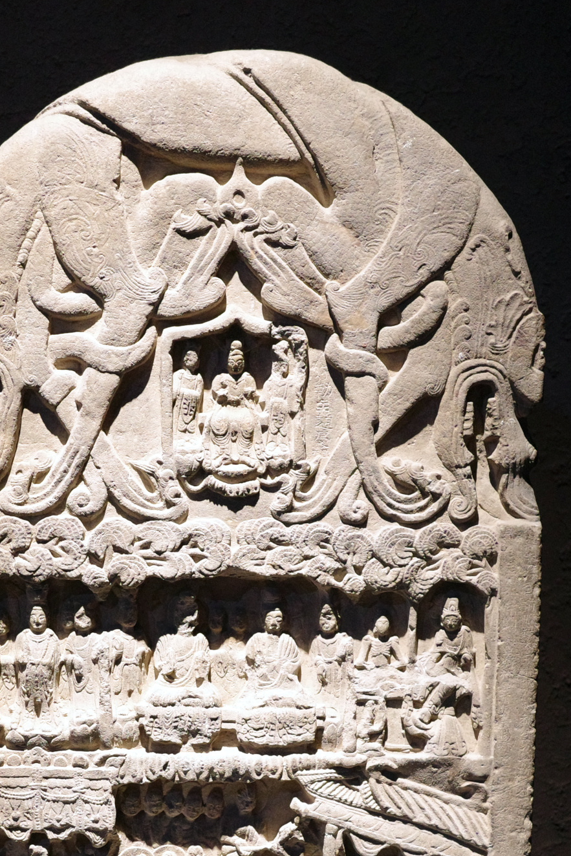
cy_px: 606
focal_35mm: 58
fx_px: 1379
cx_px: 222
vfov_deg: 34.0
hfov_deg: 23.3
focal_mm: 26
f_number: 2.8
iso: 2500
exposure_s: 1/40
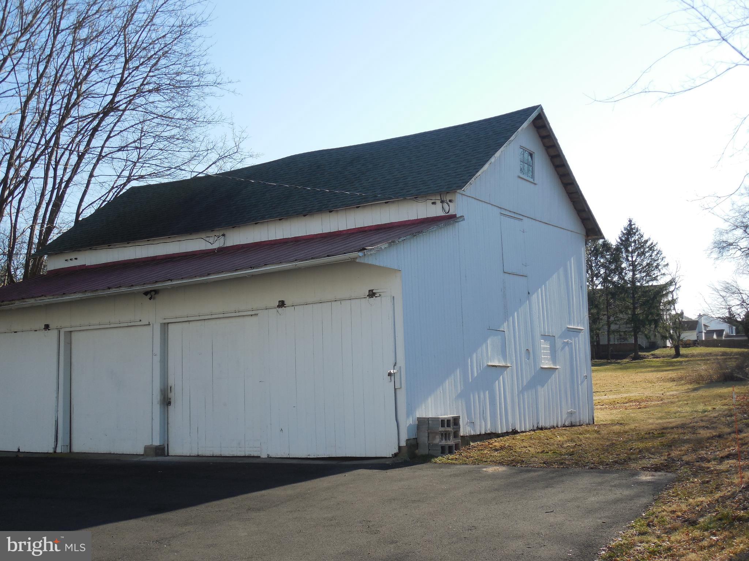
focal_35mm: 43
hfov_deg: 43.9
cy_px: 280
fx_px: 930
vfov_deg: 33.6
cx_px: 374
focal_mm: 7.8
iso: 125
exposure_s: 1/500
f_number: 3.9
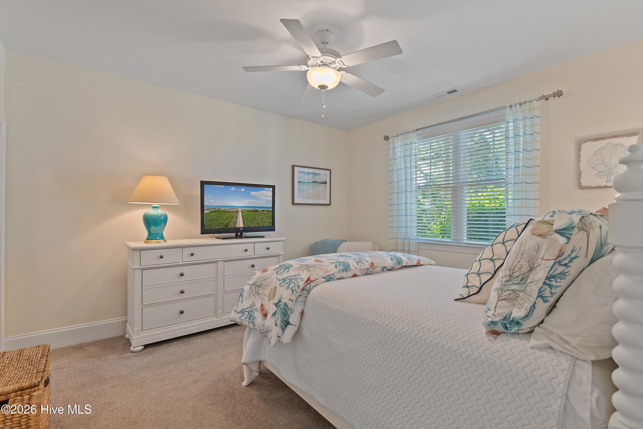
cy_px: 214
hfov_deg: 96.7
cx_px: 322
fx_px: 286
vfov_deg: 73.7
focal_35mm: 16
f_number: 4.8
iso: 100
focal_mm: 11
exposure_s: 1/2.5
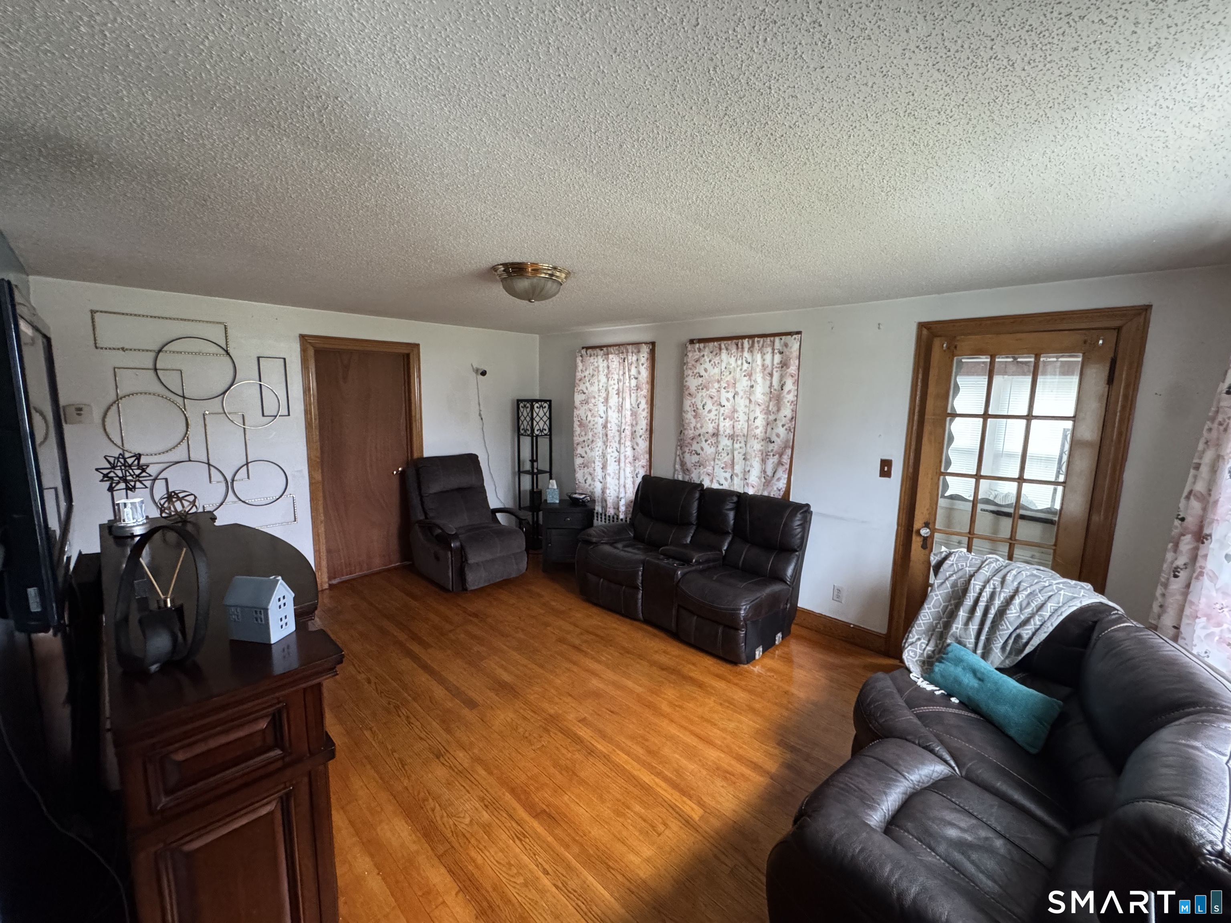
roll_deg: -1.2
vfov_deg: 85.7
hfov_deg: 102.1
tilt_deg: -8.6
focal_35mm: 14
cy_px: 462
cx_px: 616
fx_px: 498
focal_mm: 2.22
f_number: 2.2
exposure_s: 1/60
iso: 800
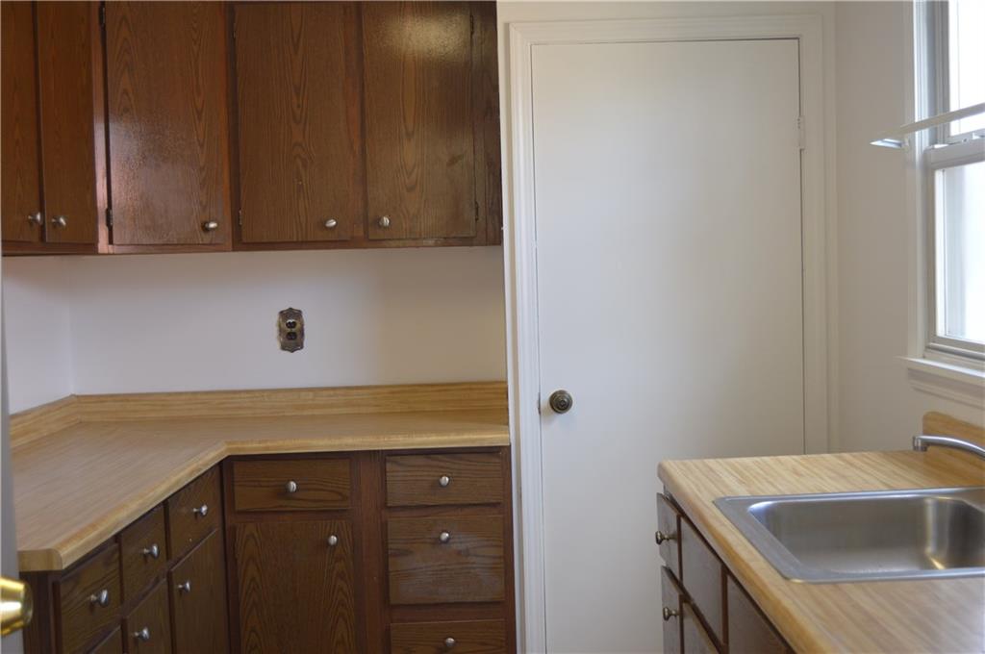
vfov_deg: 29.8
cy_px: 327
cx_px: 492
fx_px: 1230
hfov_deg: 43.7
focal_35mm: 45
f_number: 4.2
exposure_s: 1/60
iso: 400
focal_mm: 30
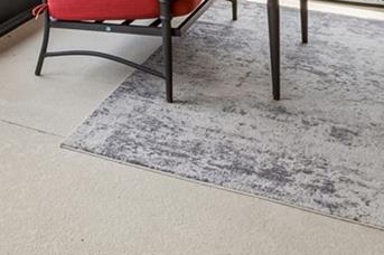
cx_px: -54
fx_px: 746
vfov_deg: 16.4
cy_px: -199
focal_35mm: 70
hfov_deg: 26.3
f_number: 7.1
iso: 100
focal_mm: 10
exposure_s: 1/125
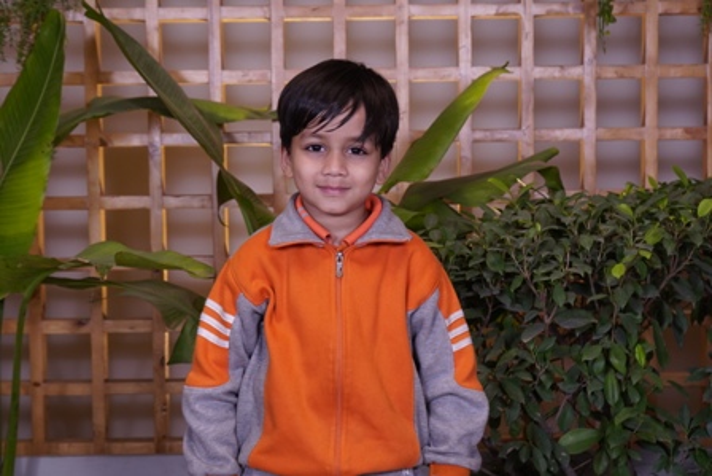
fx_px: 1306
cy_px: 238
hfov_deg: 30.5
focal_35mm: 66
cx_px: 356
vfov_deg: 20.6
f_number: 4.5
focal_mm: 44
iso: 400
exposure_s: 1/125
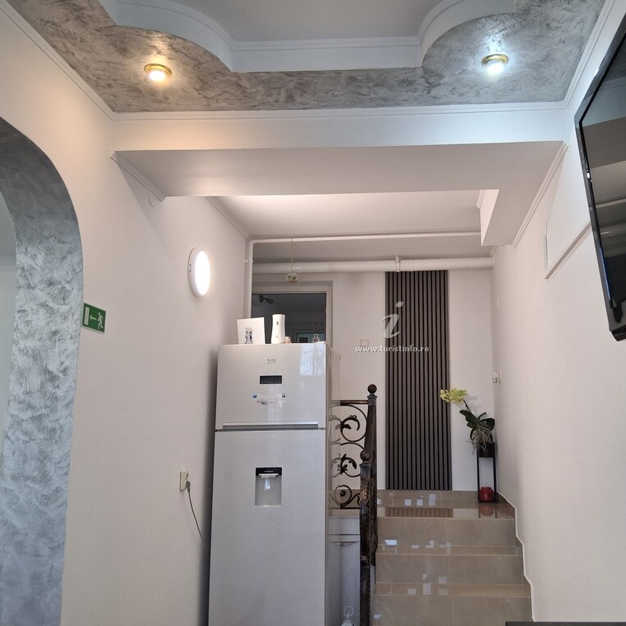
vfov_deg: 52.5
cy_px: 314
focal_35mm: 31
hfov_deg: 52.1
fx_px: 634
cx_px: 381
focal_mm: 3.98
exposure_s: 1/100
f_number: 1.8
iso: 200
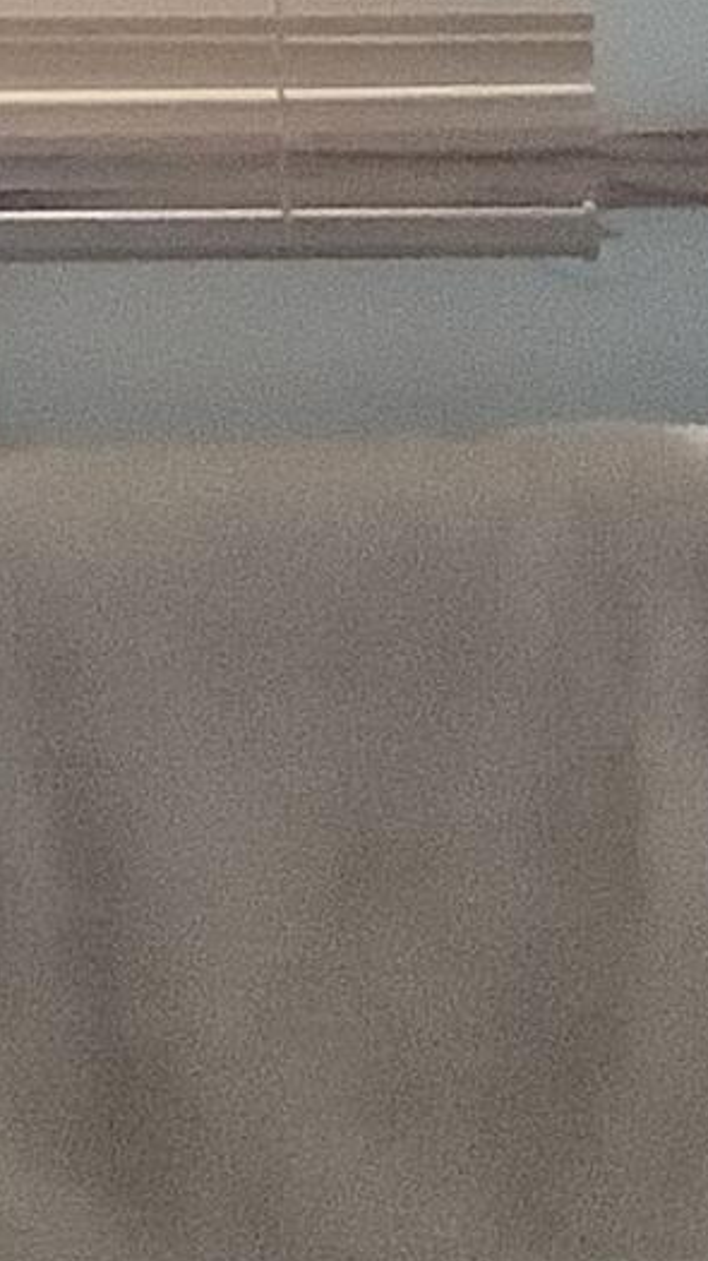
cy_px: 1148
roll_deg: -1.0
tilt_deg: -13.7
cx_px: 773
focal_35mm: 193
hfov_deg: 6.3
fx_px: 6447
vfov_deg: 11.1
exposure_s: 1/40
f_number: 2.4
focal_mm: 3.3
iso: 320
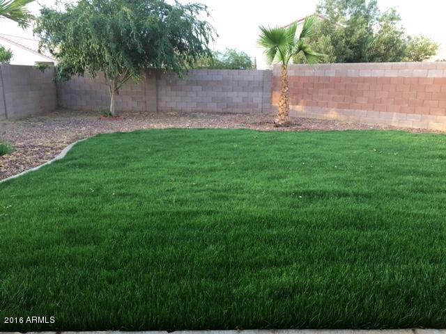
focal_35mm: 29
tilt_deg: -12.3
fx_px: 374
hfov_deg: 61.7
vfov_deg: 48.2
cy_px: 167
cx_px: 223
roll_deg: -1.7
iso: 32
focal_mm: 4.15
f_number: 2.2
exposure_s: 1/40
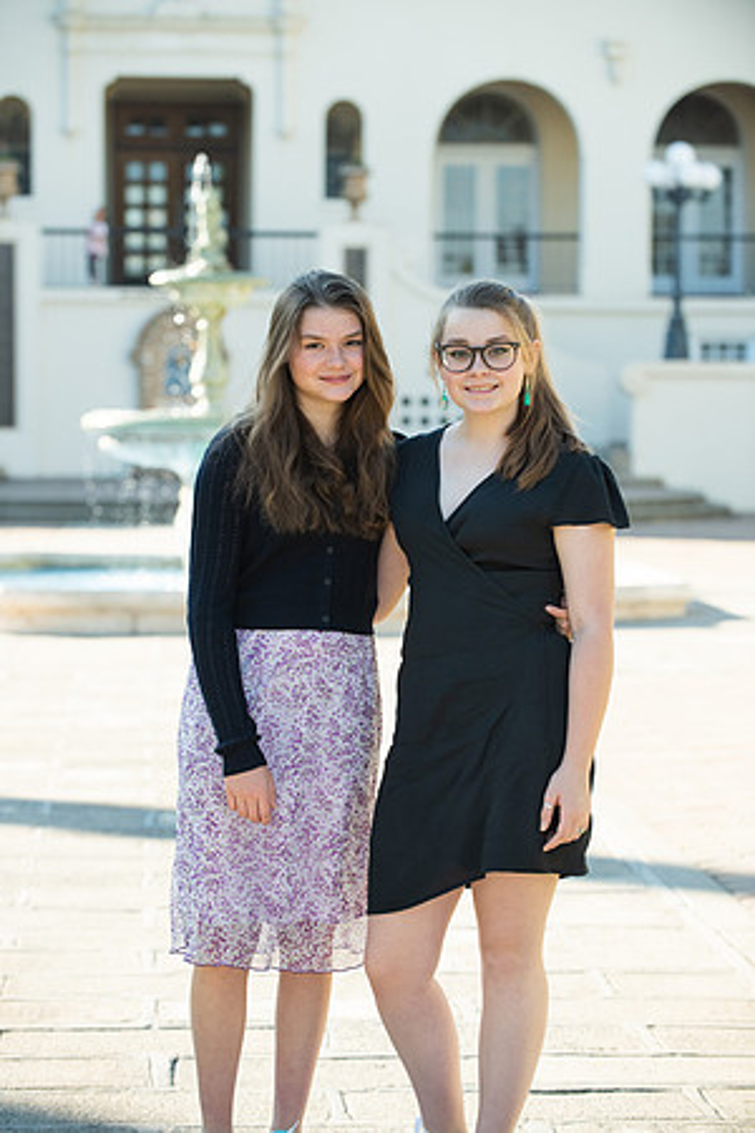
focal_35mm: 110
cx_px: 378
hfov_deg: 12.5
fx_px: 3460
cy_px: 566
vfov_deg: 18.6
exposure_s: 1/1250
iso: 800
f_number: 4
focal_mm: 110
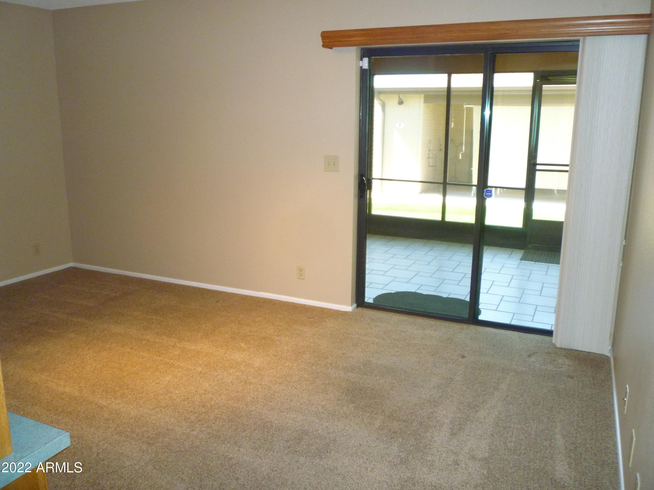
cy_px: 245
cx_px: 327
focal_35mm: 29
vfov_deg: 48.2
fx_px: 548
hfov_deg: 61.7
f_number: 3.3
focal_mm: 5.2
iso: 400
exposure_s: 1/30
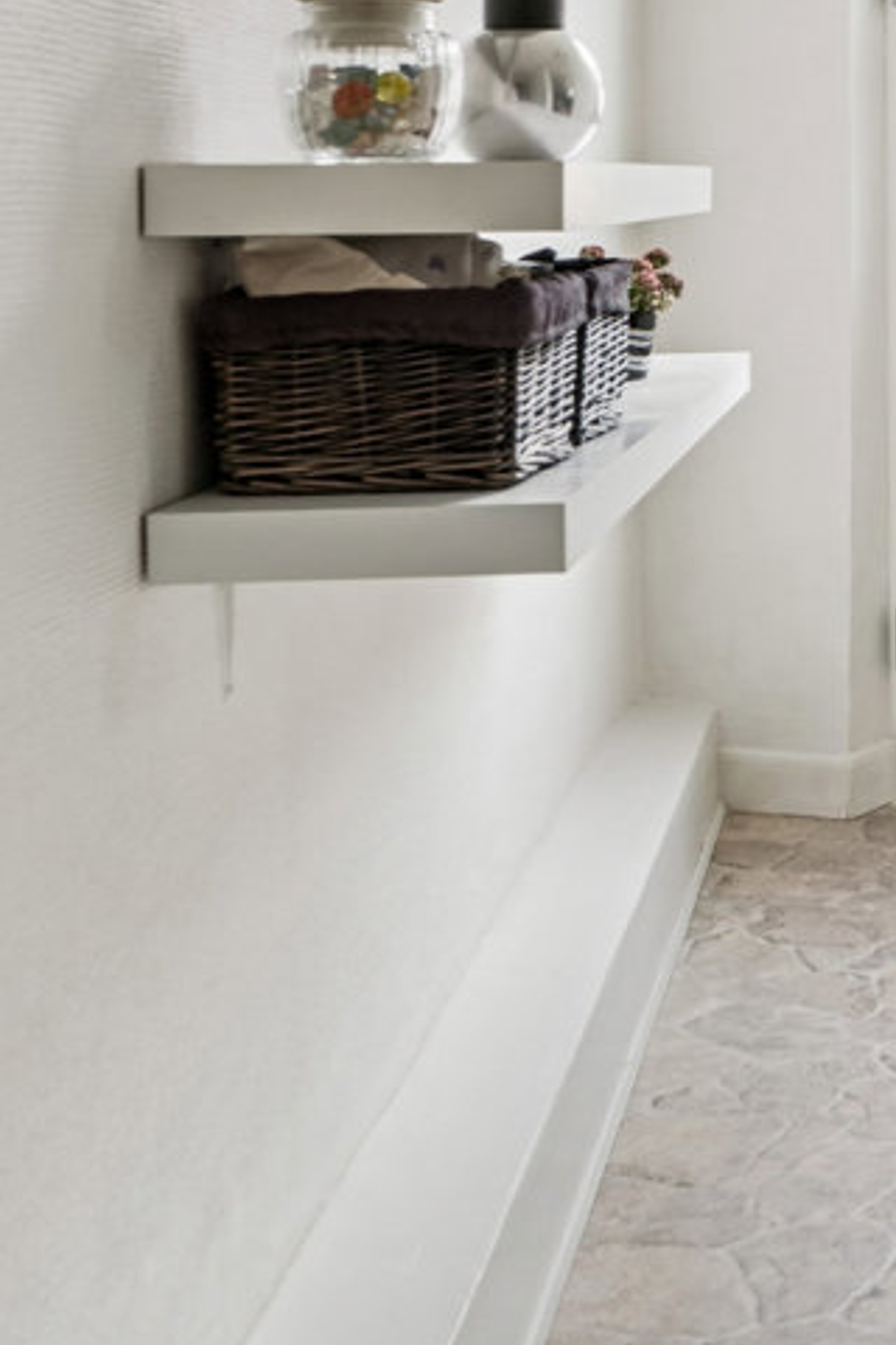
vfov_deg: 31.9
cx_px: 1098
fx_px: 2240
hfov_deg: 21.0
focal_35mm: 60
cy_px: 146
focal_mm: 16
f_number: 8
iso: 200
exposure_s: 1/30
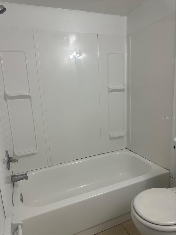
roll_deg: +2.0
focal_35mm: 24
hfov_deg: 56.8
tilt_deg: -8.0
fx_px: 163
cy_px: 118
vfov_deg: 71.6
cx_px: 88
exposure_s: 1/120
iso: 80
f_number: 1.78
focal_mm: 6.86
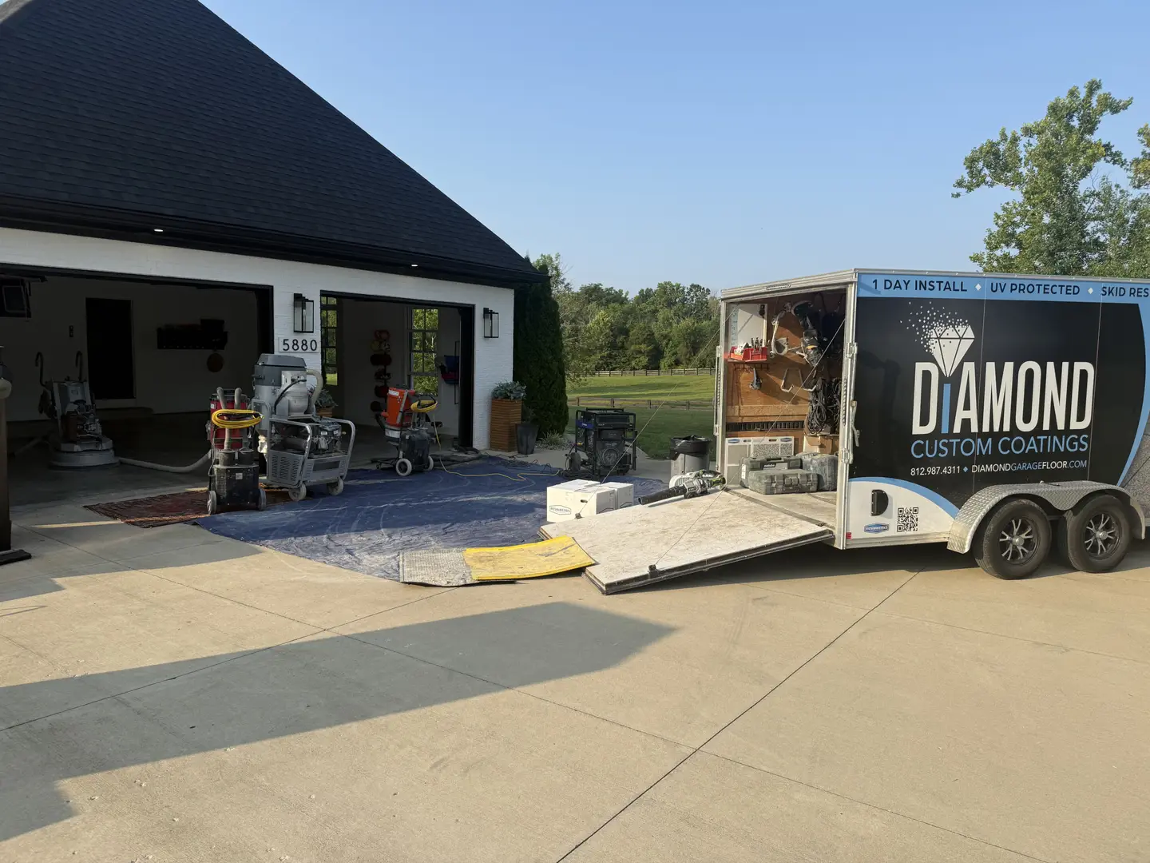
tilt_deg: -6.7
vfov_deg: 56.8
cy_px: 432
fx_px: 797
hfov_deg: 71.6
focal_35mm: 24
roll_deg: -1.3
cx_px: 575
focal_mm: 6.76
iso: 80
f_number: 1.78
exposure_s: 1/2611
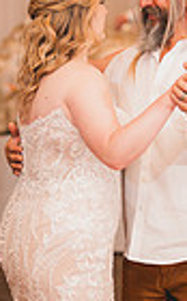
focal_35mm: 164
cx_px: 123
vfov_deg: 12.8
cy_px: 116
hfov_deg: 8.0
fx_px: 1343
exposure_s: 1/250
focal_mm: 50
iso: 125
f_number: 1.2
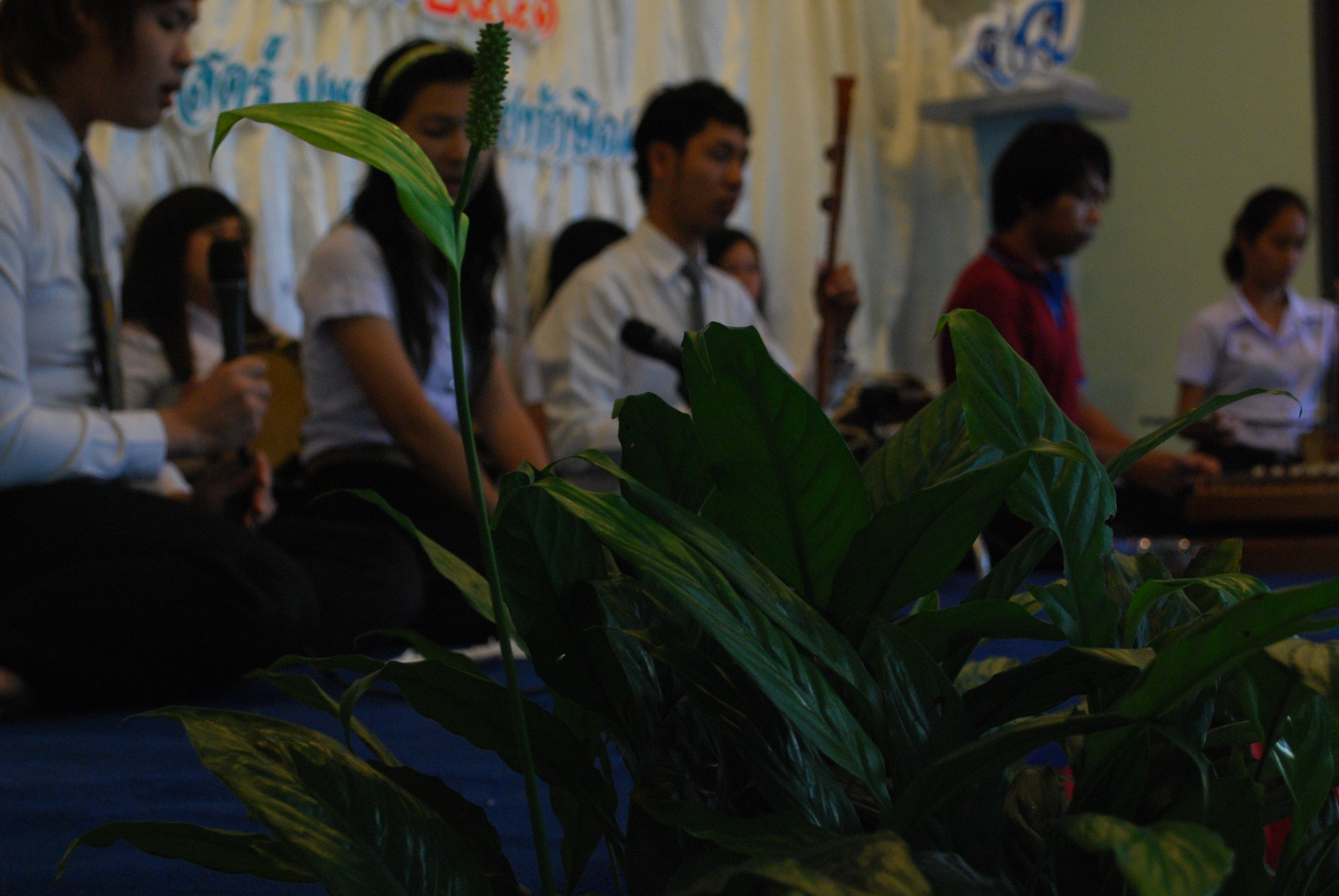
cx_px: 677
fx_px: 2272
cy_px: 464
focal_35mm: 61
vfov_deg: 22.3
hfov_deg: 32.8
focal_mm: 34
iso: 800
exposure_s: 1/25
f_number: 5.6
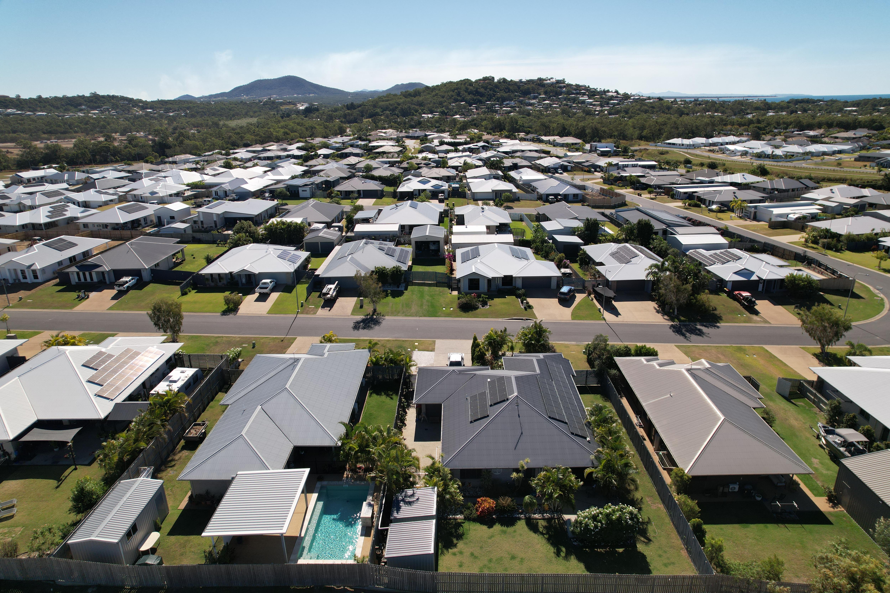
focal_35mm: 22
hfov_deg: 78.6
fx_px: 544
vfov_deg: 57.2
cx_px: 445
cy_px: 296
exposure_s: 1/320
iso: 110
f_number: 2.8
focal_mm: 8.38
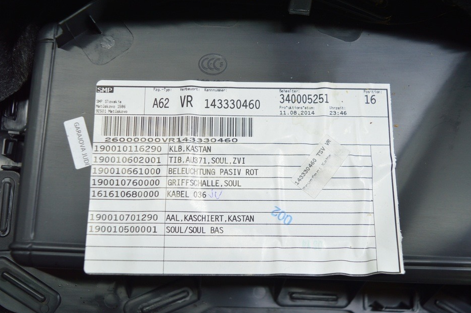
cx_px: 218
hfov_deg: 57.2
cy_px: 167
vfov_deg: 39.9
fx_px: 431
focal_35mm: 33
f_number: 3.8
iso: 400
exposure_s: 1/50
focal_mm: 20
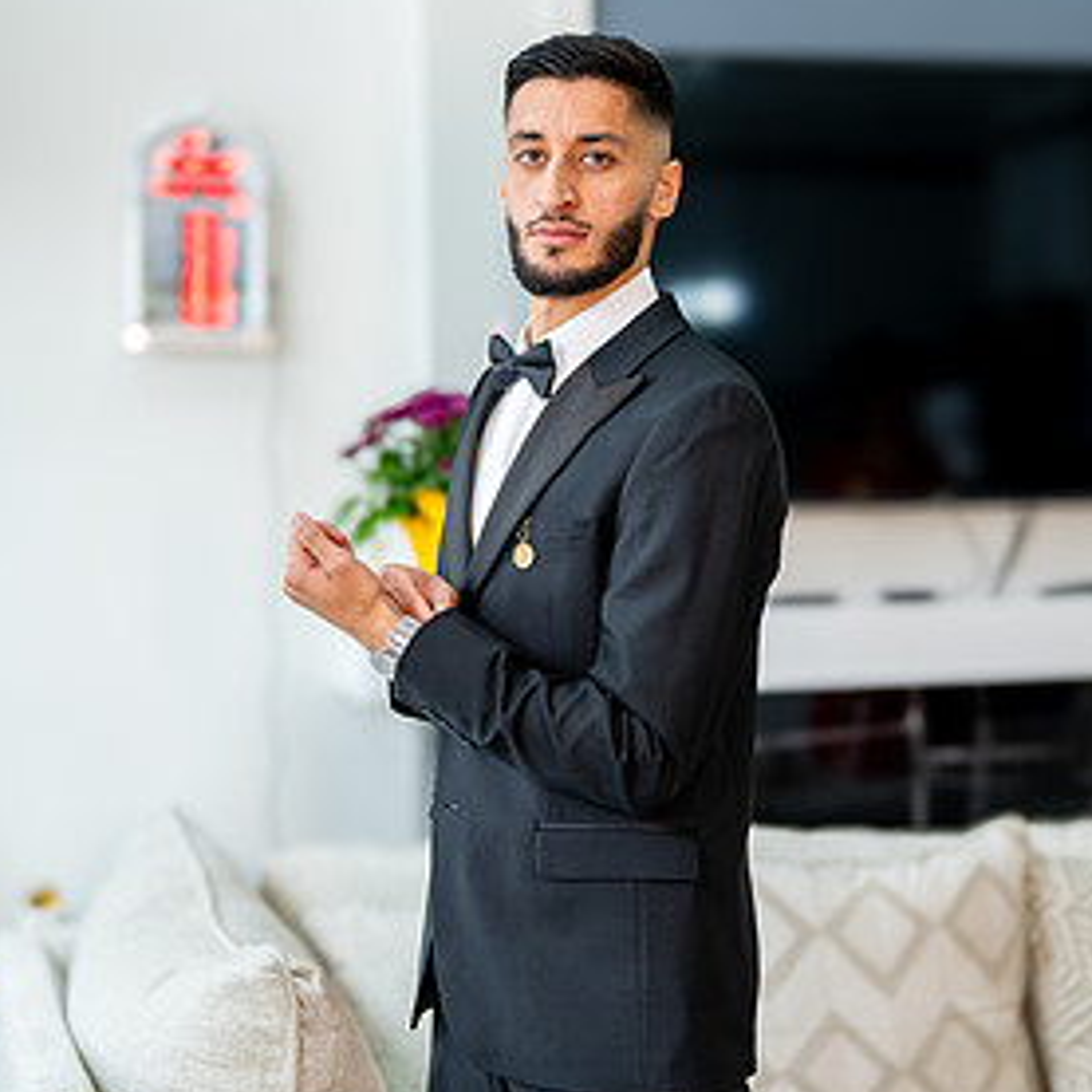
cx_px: 572
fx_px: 2463
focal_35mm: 69
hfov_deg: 25.0
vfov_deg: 24.9
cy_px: 422
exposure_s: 1/250
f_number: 1.4
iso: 400
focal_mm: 50
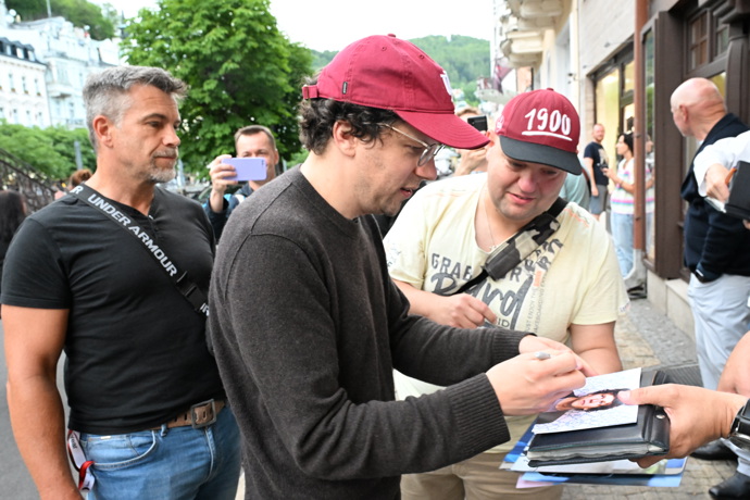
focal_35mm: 29
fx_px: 604
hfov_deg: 63.7
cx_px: 375
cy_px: 250
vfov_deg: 45.0
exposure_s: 1/125
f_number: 9
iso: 6400
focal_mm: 29
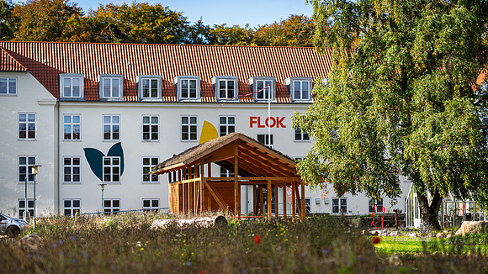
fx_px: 1164
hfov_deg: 23.7
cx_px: 244
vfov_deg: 13.4
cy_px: 159
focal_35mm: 90
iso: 64
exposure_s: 1/1250
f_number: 2
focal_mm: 85
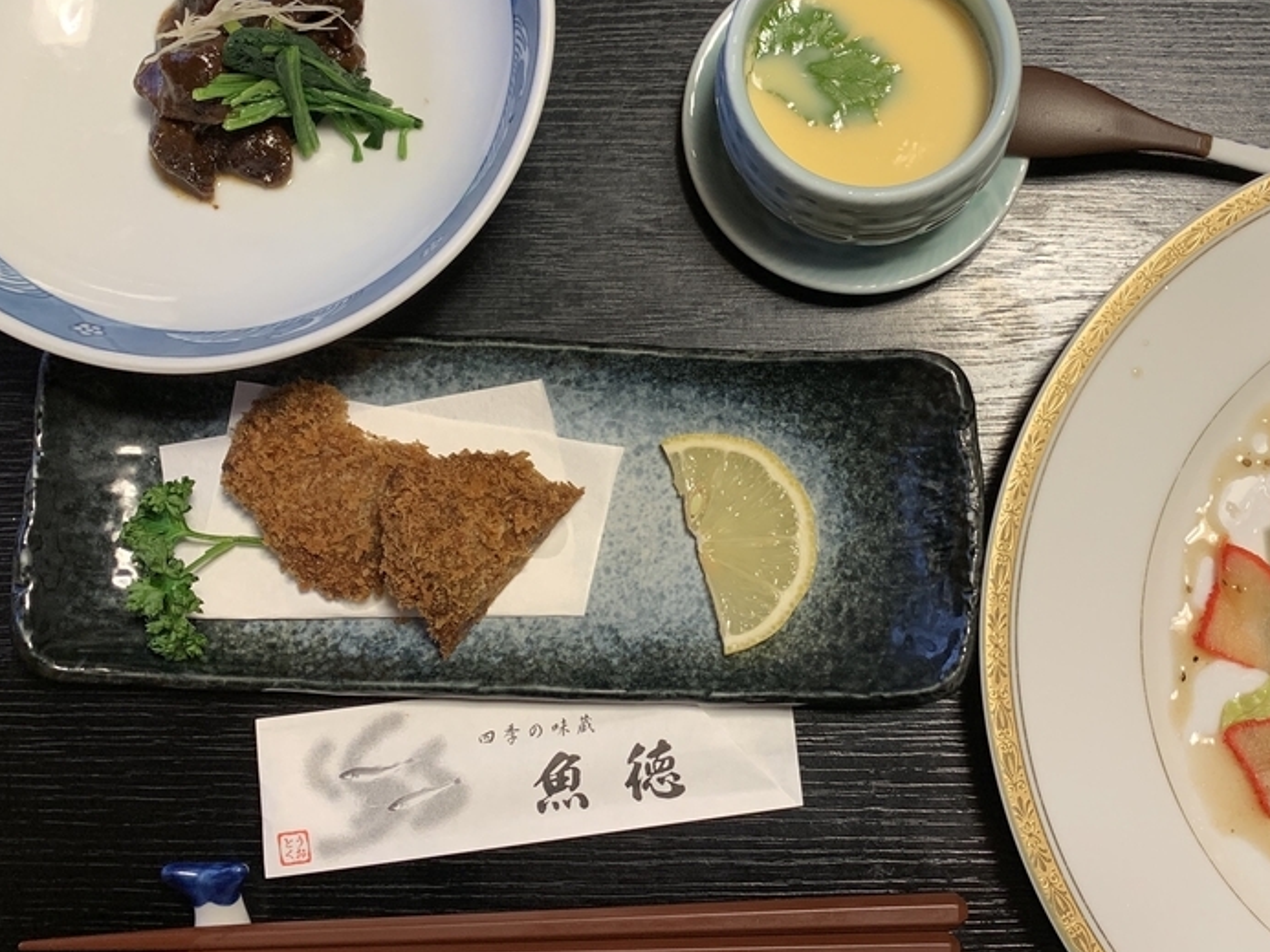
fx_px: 1651
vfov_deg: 32.1
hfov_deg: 41.6
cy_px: 394
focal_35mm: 45
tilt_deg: -82.4
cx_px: 825
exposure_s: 1/60
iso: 125
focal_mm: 4.25
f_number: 1.8
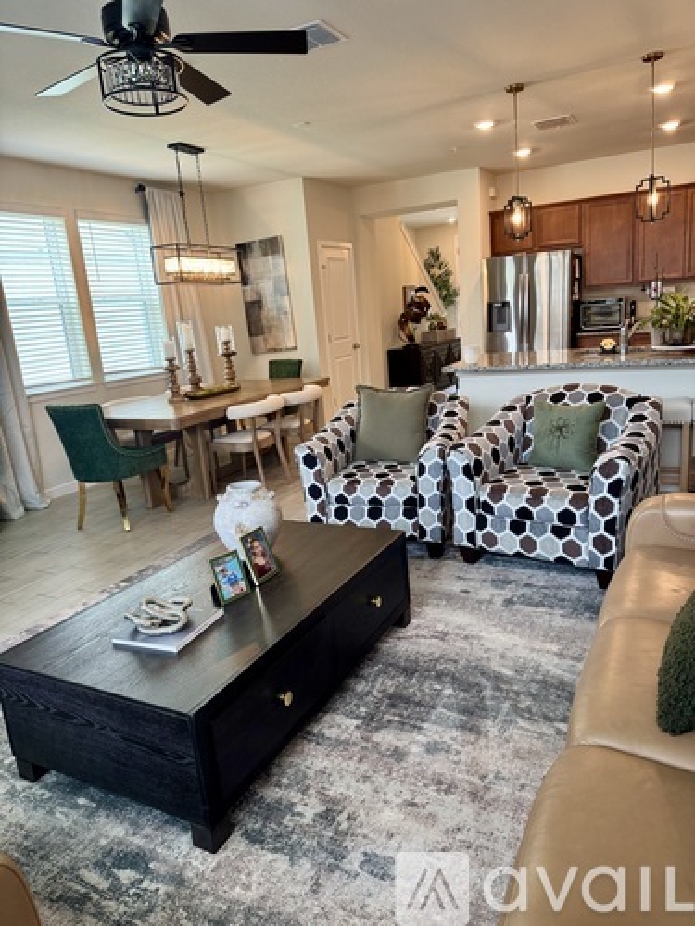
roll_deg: +5.2
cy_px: 463
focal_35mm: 24
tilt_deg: -13.3
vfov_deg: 71.6
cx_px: 348
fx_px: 642
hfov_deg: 56.8
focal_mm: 6.76
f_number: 1.78
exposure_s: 1/120
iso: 200
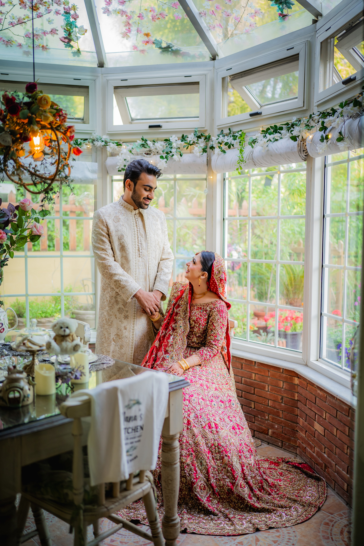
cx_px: 182
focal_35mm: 35
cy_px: 273
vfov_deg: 54.4
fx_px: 531
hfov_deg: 37.9
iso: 100
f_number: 1.4
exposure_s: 1/160
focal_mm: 35
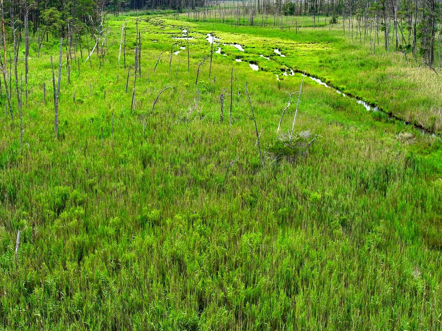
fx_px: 498
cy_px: 63
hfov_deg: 47.8
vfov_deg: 35.5
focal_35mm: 39
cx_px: 192
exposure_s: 1/3200
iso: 200
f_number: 2.8
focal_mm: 12.29
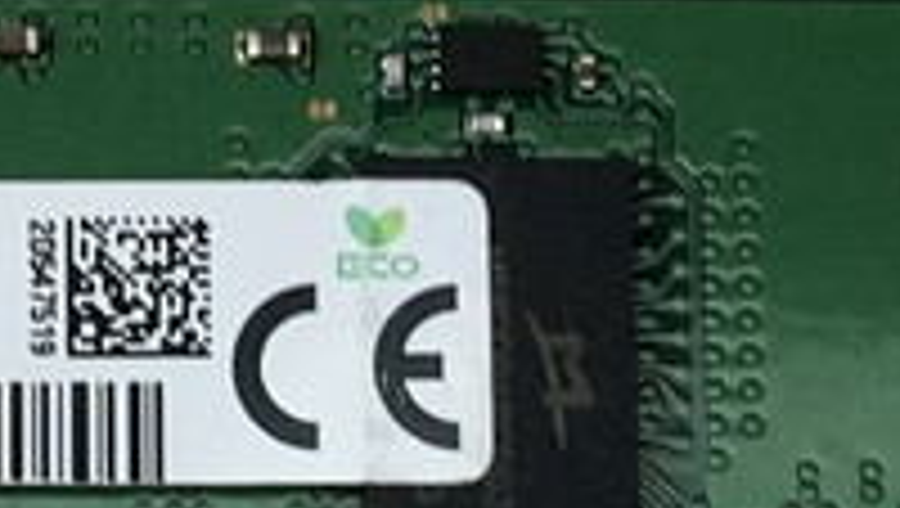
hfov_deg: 9.5
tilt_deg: -77.1
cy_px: 180
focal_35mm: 227
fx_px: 5423
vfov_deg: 5.4
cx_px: 279
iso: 25
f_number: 2.2
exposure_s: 1/100
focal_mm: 4.15
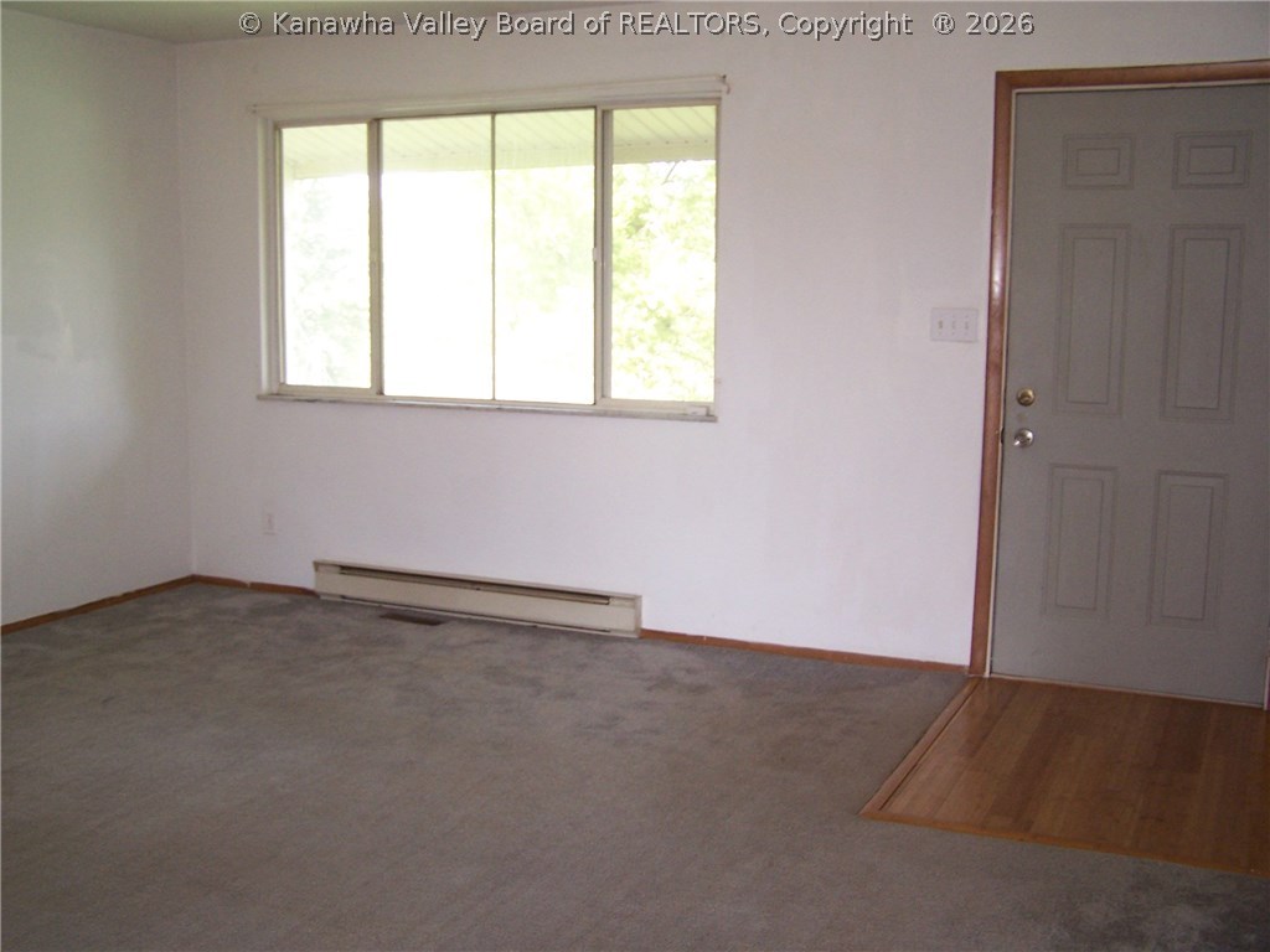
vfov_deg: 37.7
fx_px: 1394
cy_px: 476
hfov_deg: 49.0
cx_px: 635
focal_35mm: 38
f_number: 2.8
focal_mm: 6.3
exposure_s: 1/60
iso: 140
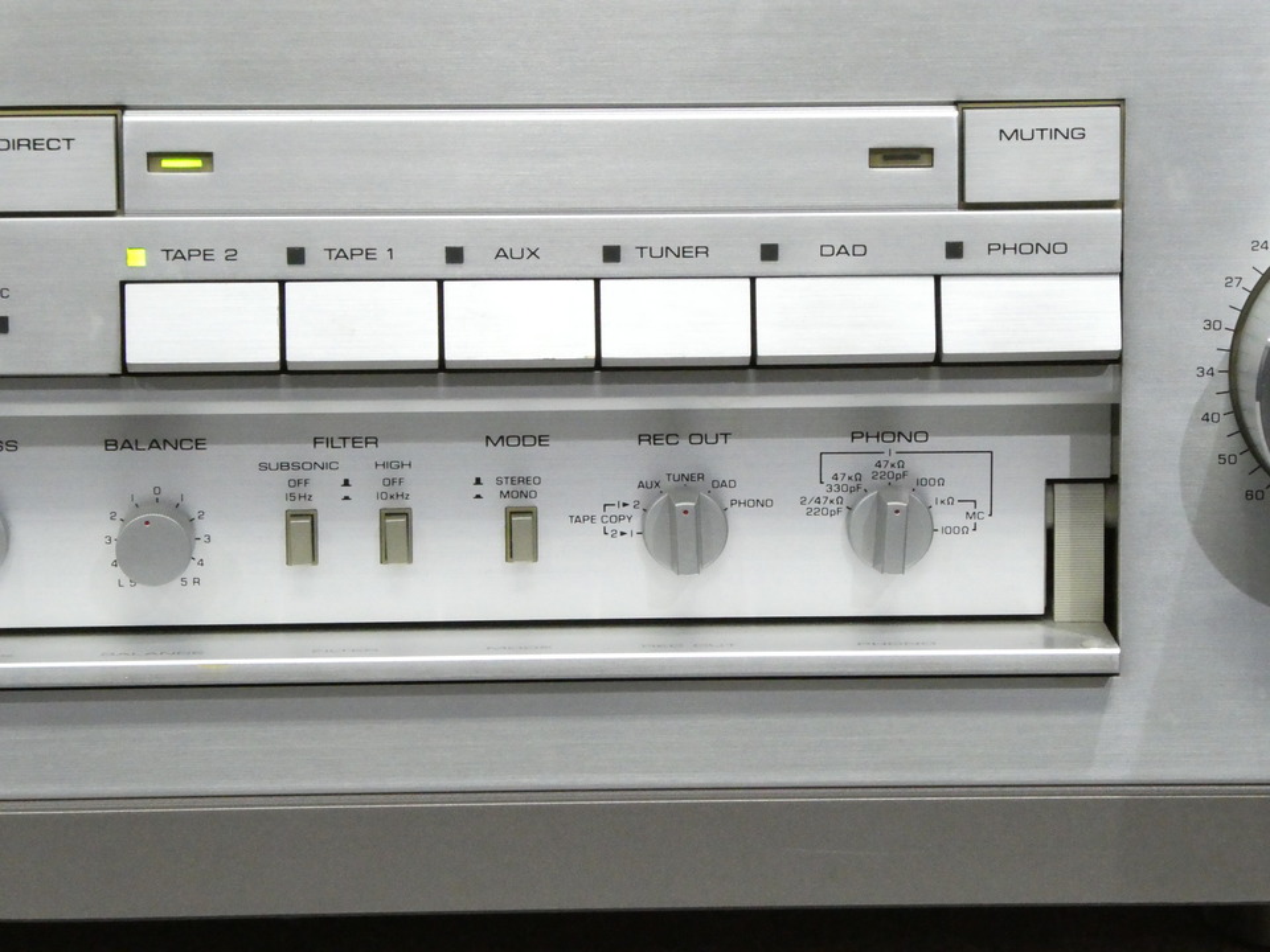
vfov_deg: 10.4
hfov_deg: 13.8
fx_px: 5246
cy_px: 476
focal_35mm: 143
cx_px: 635
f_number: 6.3
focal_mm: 25.6
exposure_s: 1/50
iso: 1600
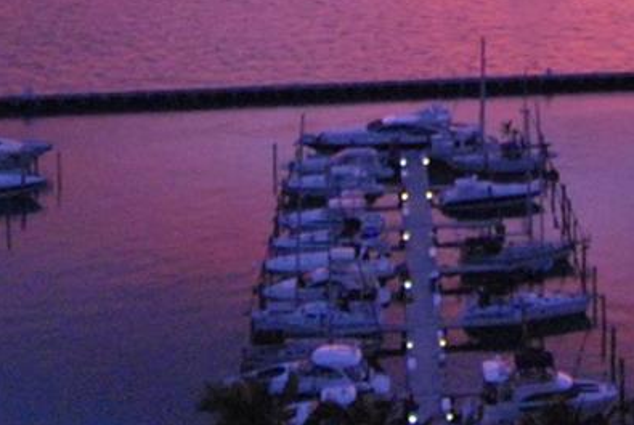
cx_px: 560
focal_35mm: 73
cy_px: -176
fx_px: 1288
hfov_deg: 26.8
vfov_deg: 17.2
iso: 1400
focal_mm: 12
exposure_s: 1/60
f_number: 4
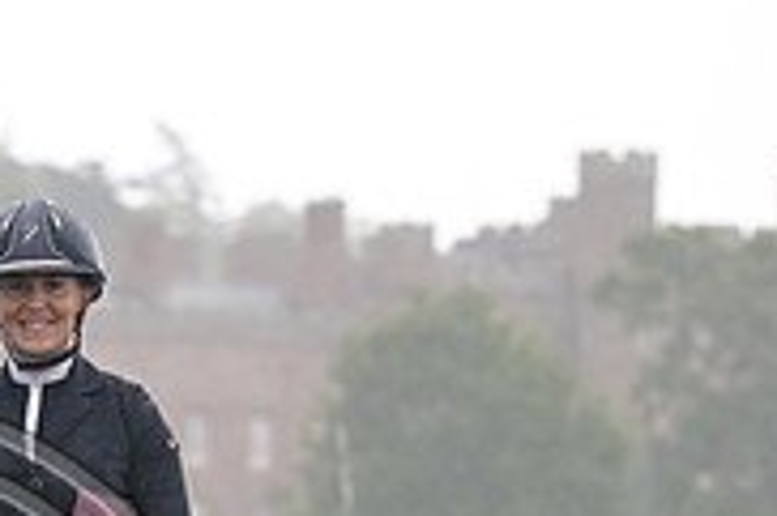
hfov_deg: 4.3
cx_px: -218
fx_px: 10307
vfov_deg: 2.9
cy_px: 765
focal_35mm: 478
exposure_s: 1/1000
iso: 1400
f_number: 5
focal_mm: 150
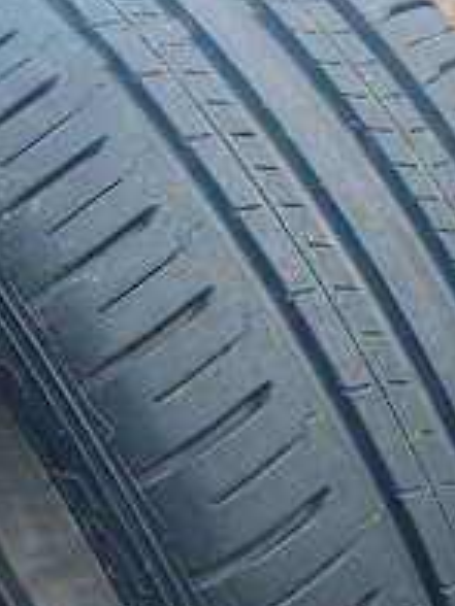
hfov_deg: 28.2
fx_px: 894
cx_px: 334
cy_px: 356
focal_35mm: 51
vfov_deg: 37.4
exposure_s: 1/50
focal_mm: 4.65
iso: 64
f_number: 1.8
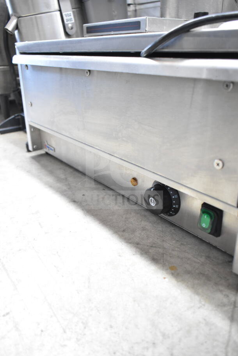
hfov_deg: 40.0
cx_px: 119
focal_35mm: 33
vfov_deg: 57.2
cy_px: 178
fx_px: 327
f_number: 3.8
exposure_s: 1/30
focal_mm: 22
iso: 2800
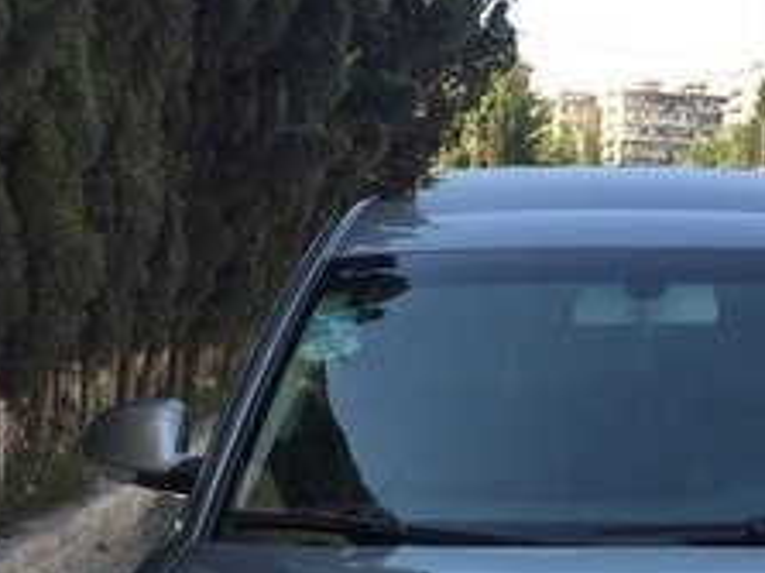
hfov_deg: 22.5
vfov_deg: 16.0
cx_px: 583
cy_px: 808
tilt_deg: -13.7
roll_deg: -2.7
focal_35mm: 86
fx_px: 1900
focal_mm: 4.15
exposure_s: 1/391
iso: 32
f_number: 2.2
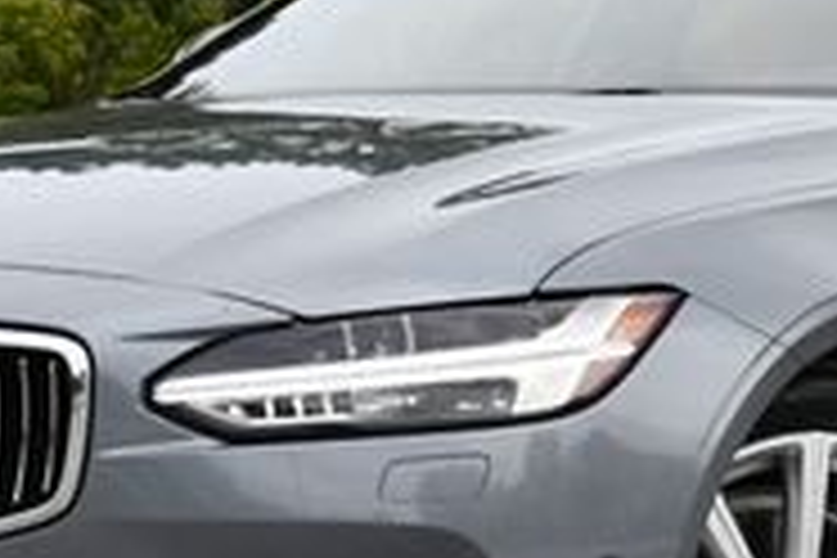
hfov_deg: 10.6
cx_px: 626
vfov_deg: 7.1
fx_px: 4487
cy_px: 194
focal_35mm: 193
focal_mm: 28
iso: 140
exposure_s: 1/250
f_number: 8
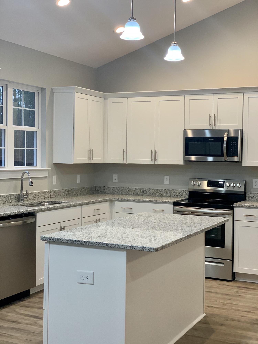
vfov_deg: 36.8
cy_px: 172
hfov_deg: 28.0
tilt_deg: -0.8
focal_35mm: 52
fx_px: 517
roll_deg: -0.9
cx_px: 129
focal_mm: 6
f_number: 2.4
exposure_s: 1/60
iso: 125
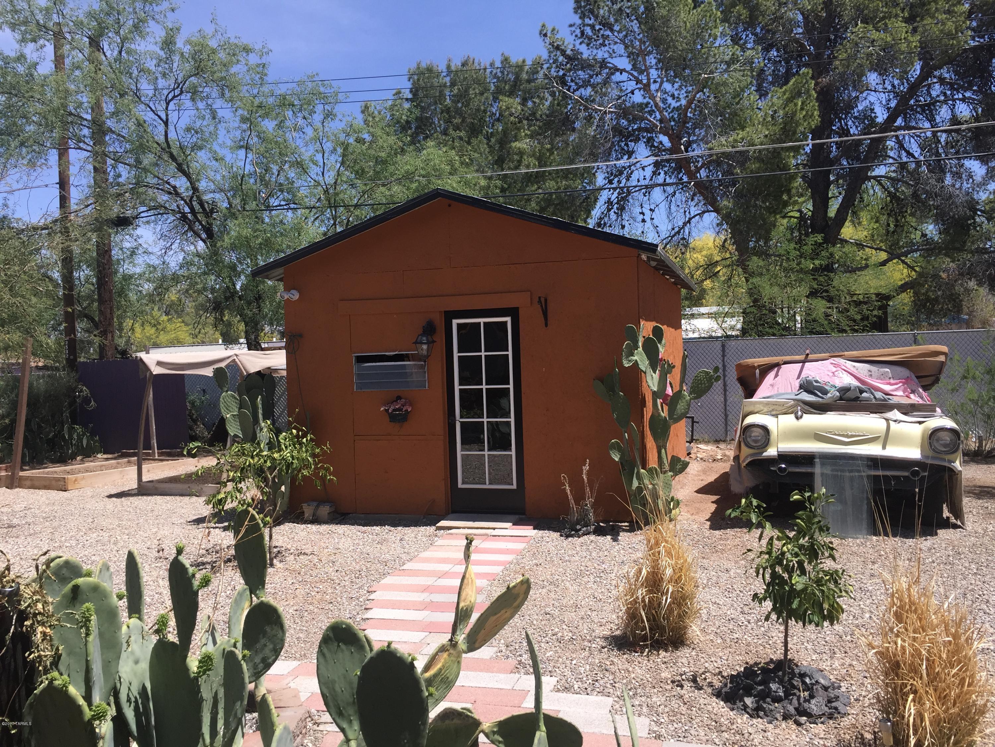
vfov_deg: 48.2
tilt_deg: -0.6
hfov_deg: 61.7
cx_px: 498
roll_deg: +1.4
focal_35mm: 29
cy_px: 374
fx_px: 834
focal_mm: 4.15
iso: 32
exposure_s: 1/1721
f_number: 2.2
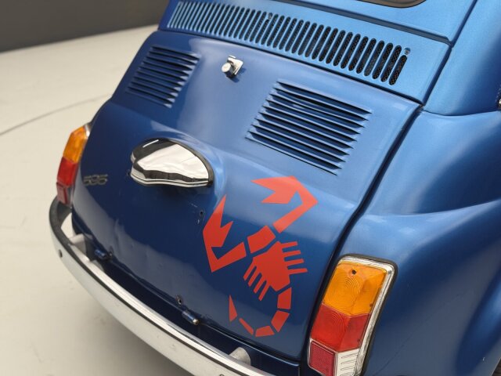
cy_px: 188
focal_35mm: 48
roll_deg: +0.1
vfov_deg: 30.3
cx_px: 250
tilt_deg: -25.1
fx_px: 695
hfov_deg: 39.7
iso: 125
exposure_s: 1/99
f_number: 1.78
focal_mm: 6.76
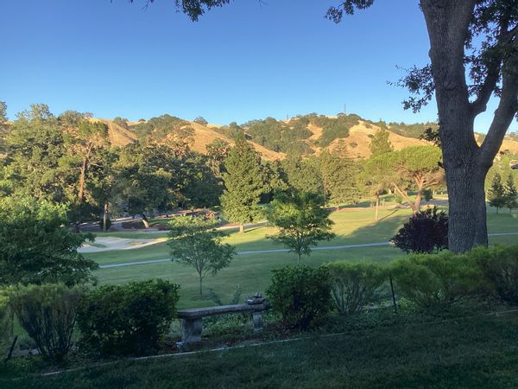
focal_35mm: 31
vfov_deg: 45.4
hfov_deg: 58.4
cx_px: 259
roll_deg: -0.8
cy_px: 194
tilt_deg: -3.2
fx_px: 464
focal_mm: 3.3
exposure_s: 1/397
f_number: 2.4
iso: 25
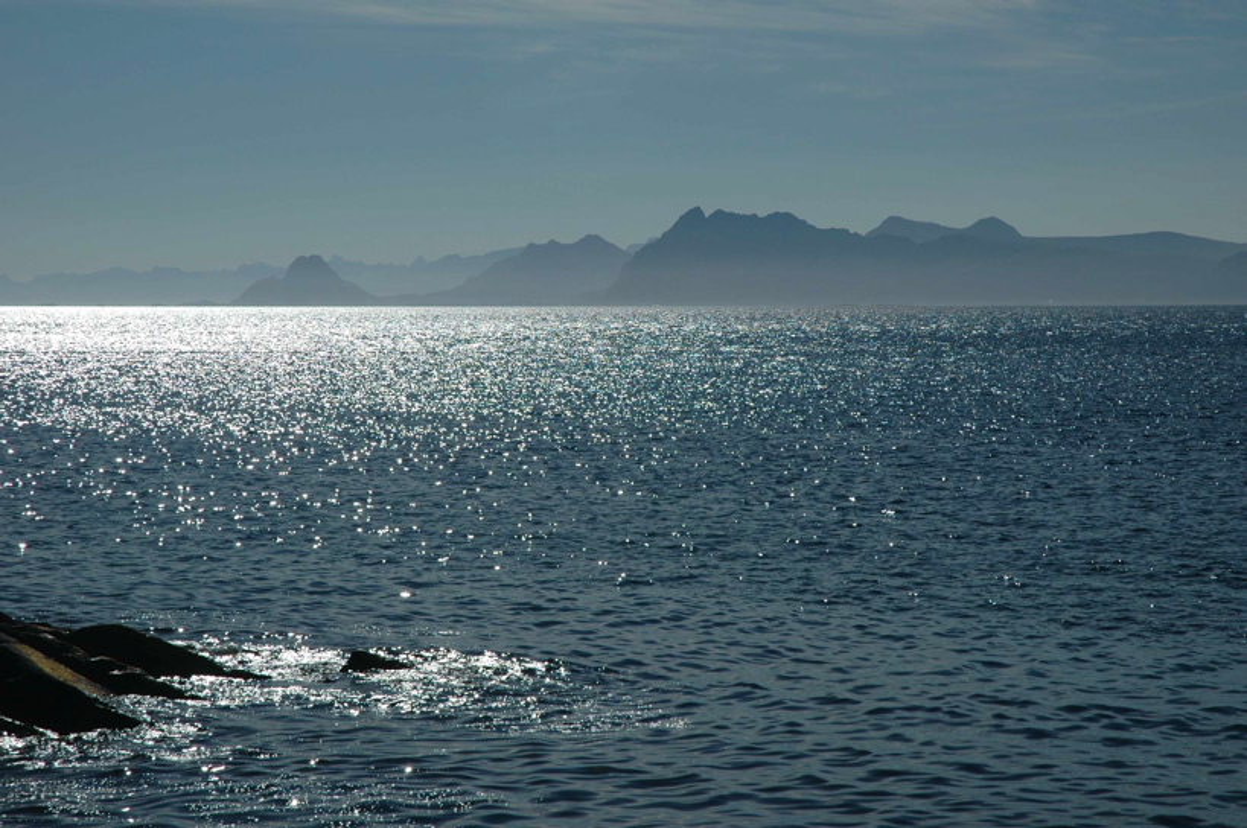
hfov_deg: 19.5
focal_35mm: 105
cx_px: 624
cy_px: 414
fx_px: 3633
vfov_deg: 13.0
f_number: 11
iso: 200
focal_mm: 70
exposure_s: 1/500
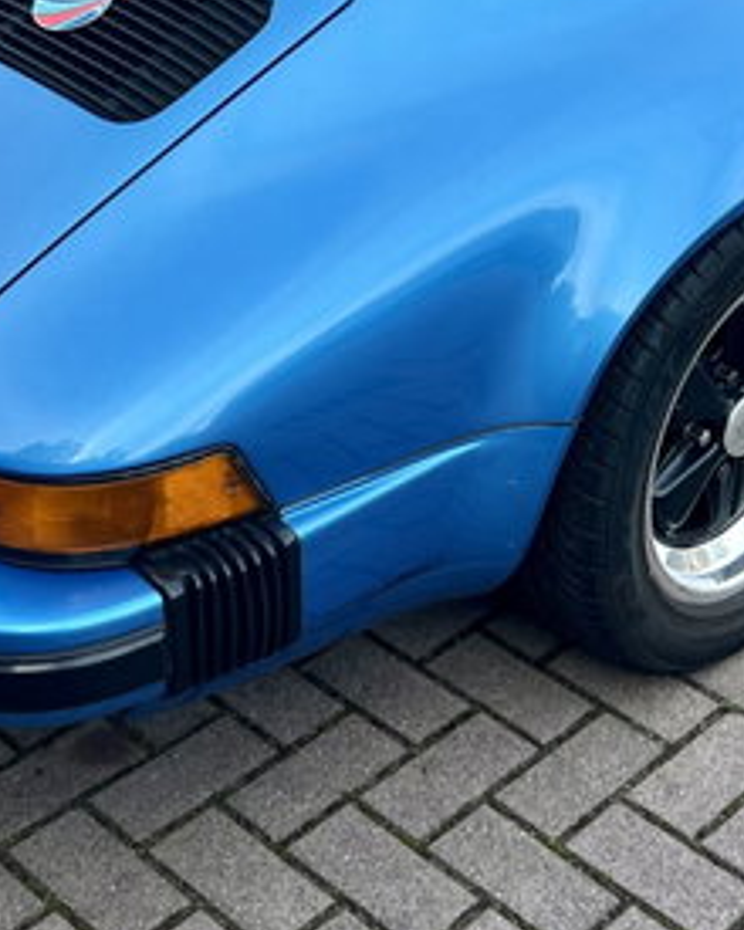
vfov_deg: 25.8
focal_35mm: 71
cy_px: 61
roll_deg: -1.1
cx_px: 507
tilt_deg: -22.9
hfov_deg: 21.5
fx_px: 1954
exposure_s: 1/394
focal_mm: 5.7
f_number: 1.5
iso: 50
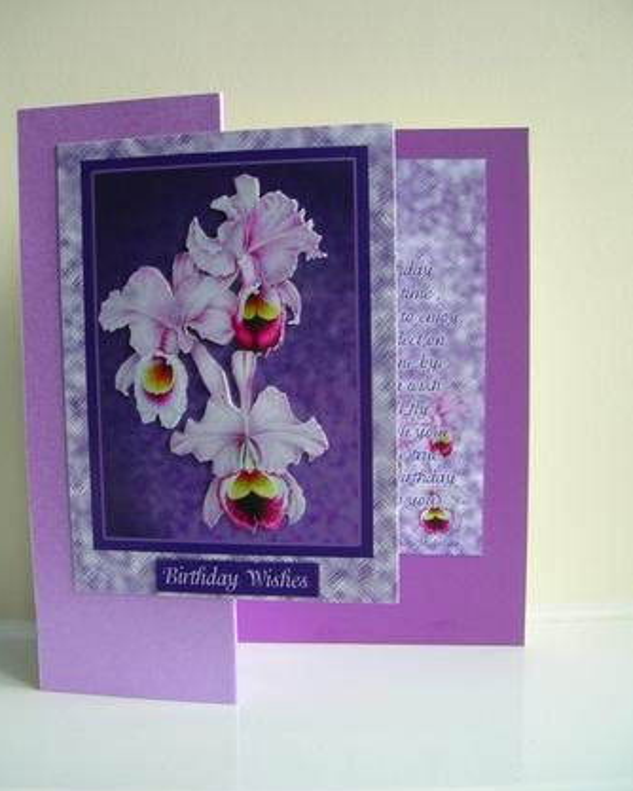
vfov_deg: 45.8
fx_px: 936
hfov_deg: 37.4
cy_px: 393
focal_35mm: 40
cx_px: 315
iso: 50
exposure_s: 1/24.6
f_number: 2.8
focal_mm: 5.8
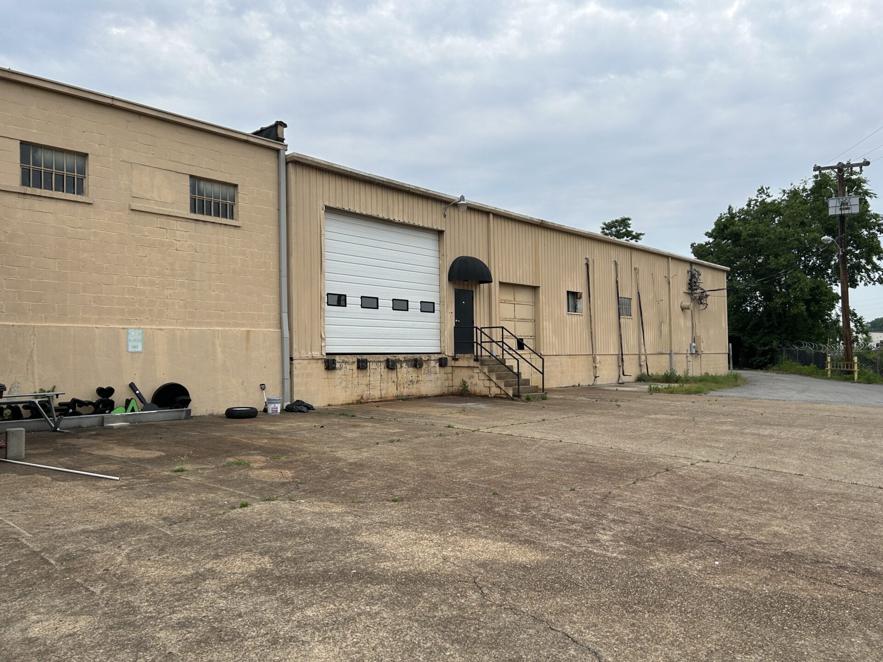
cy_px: 331
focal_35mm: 26
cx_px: 442
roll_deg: +1.8
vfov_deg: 53.1
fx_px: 663
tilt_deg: +0.5
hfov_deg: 67.3
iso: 50
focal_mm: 5.7
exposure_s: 1/3460
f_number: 1.5
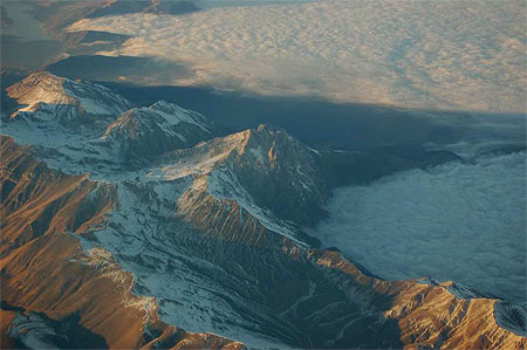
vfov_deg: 16.5
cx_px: 264
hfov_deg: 24.6
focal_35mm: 82
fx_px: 1206
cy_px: 175
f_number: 6.3
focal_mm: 55
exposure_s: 1/160
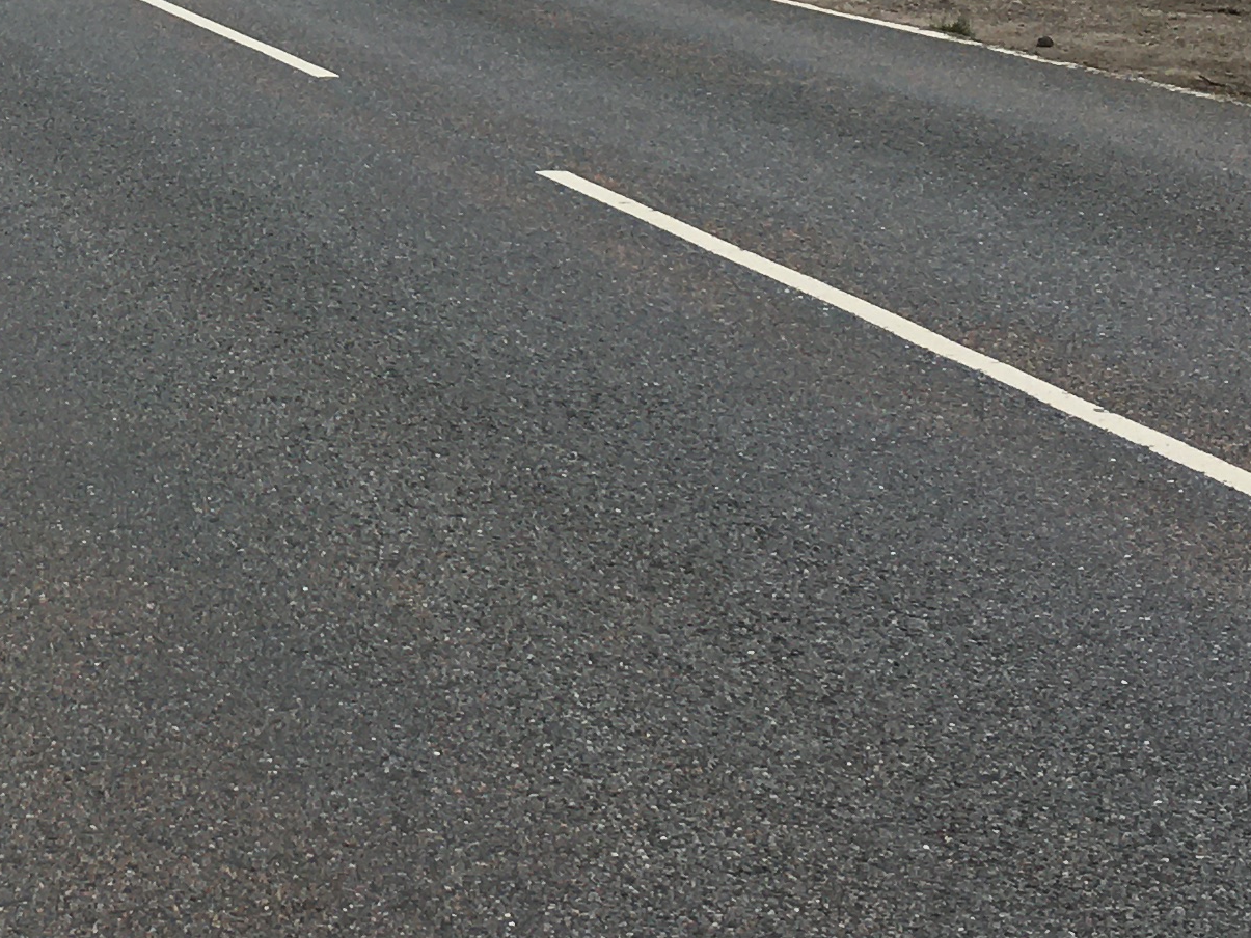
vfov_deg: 14.8
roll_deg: +0.9
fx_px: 3506
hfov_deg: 19.4
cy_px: -174
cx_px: -114
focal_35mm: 97
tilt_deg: -1.9
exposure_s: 1/1538
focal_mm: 4.15
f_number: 2.2
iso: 25
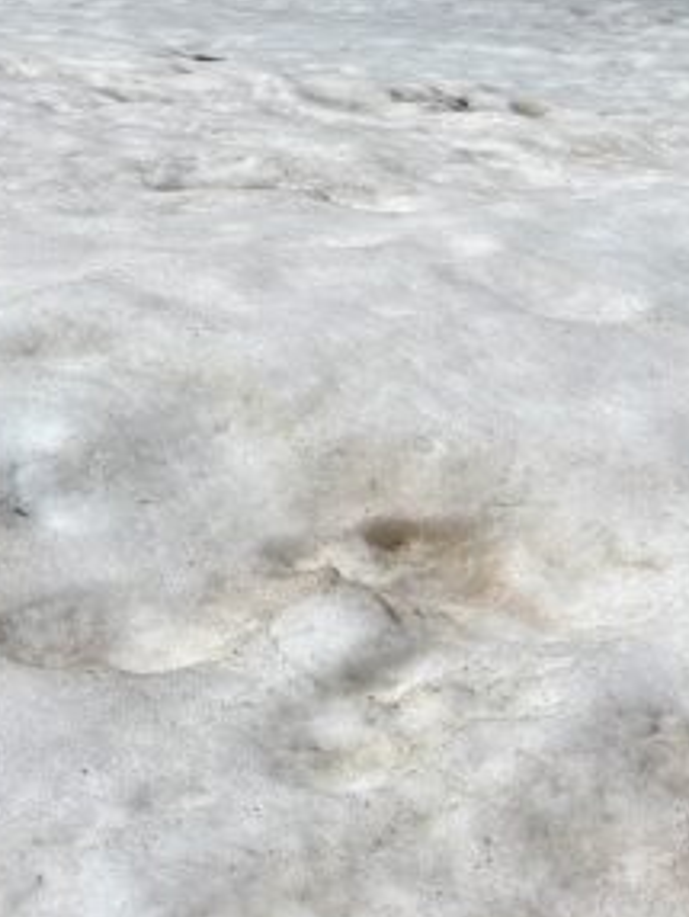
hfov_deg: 15.7
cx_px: 622
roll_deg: -1.9
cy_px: -22
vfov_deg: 20.3
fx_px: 2464
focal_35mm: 93
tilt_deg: -7.8
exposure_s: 1/14493
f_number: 1.6
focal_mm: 5.96
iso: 40
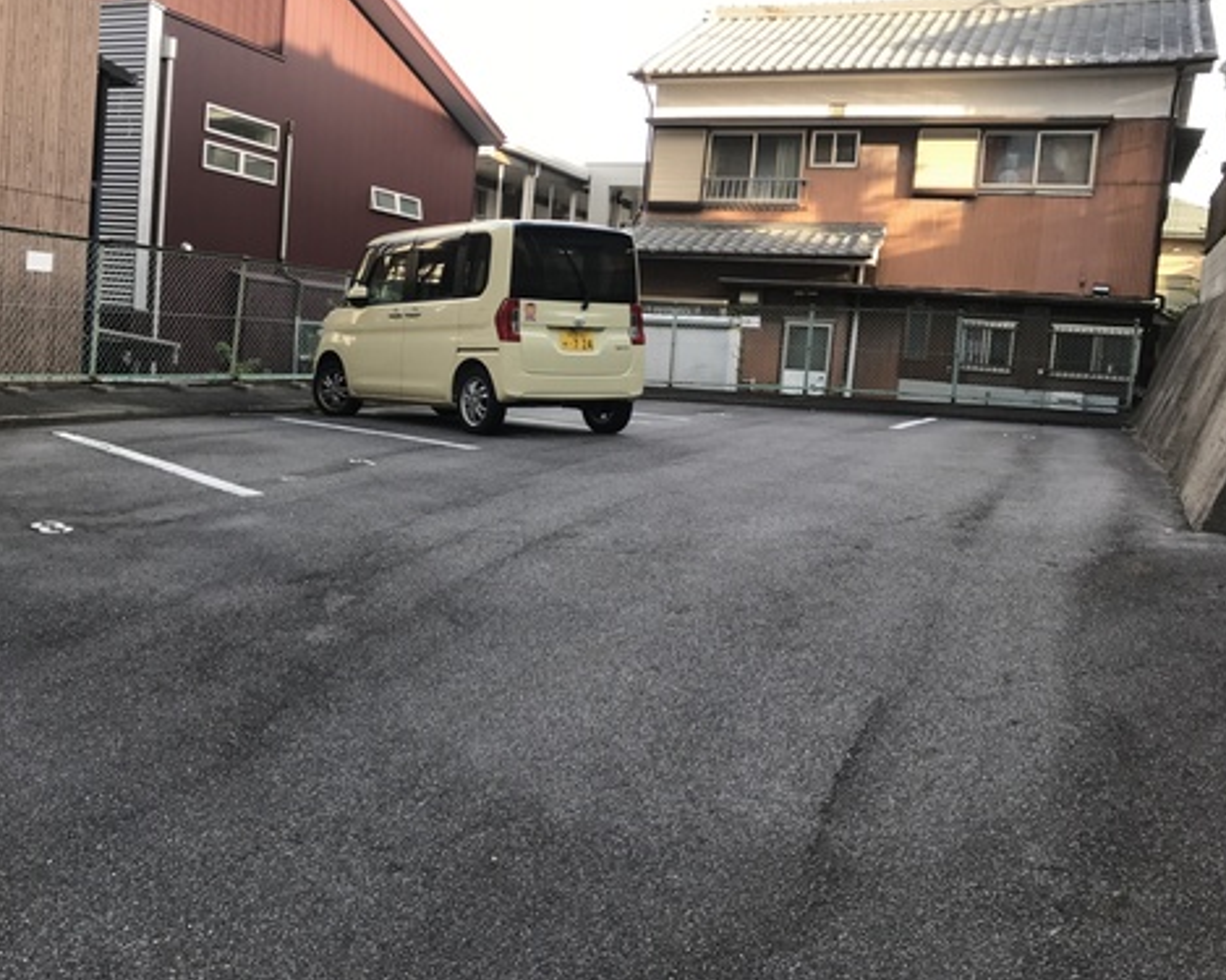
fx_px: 1270
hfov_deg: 51.2
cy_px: 429
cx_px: 481
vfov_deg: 42.1
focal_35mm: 35
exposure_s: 1/184
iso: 20
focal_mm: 3.99
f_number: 1.8
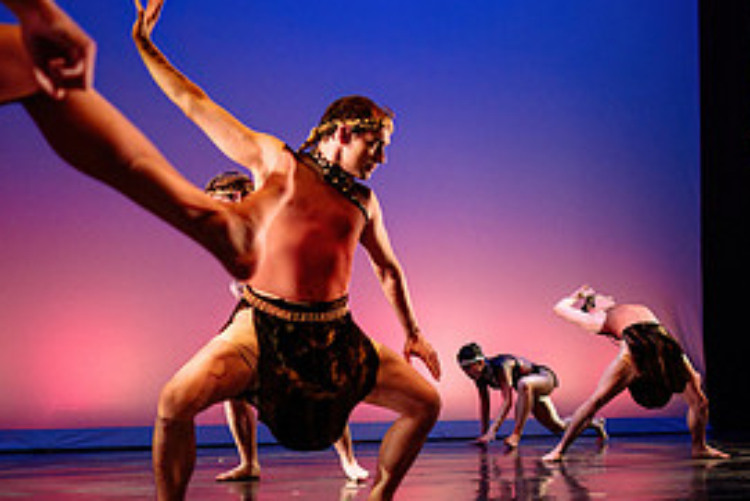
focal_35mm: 56
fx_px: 1167
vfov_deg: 24.2
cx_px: 510
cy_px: 313
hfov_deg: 35.2
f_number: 1.4
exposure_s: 1/500
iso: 1000
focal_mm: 24
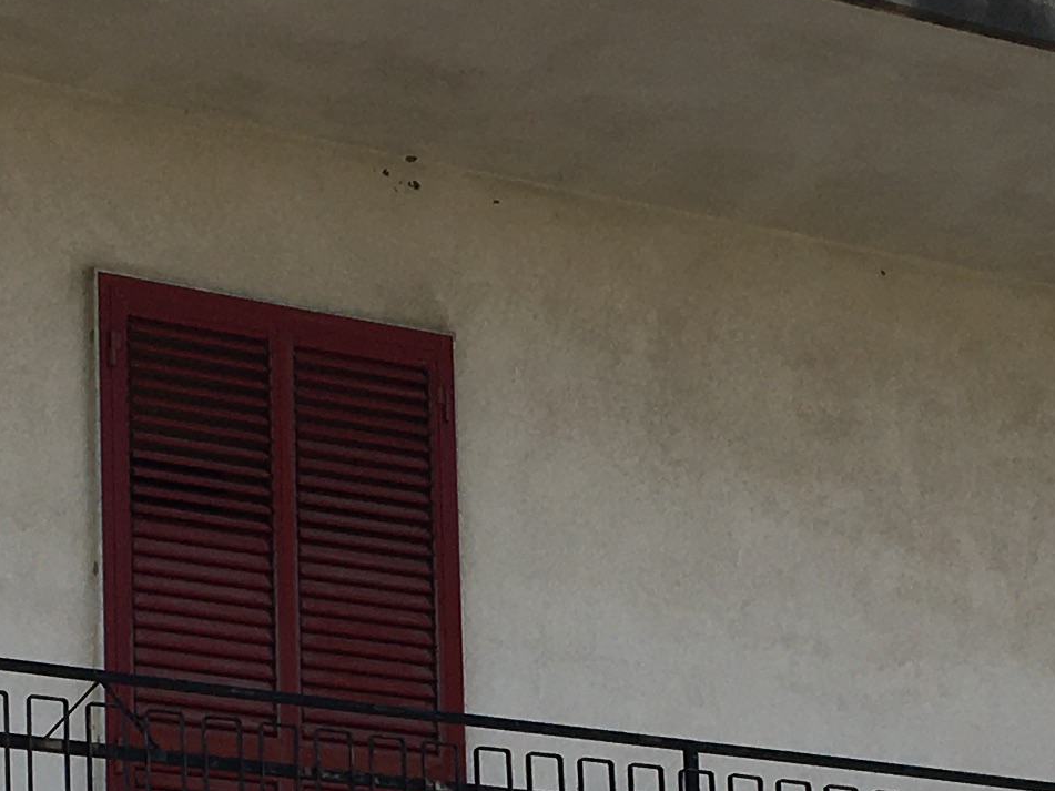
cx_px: 387
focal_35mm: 123
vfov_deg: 11.7
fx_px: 3748
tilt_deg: +10.3
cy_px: 1042
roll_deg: +2.1
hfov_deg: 16.0
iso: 25
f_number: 2.2
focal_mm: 4.15
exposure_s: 1/1789
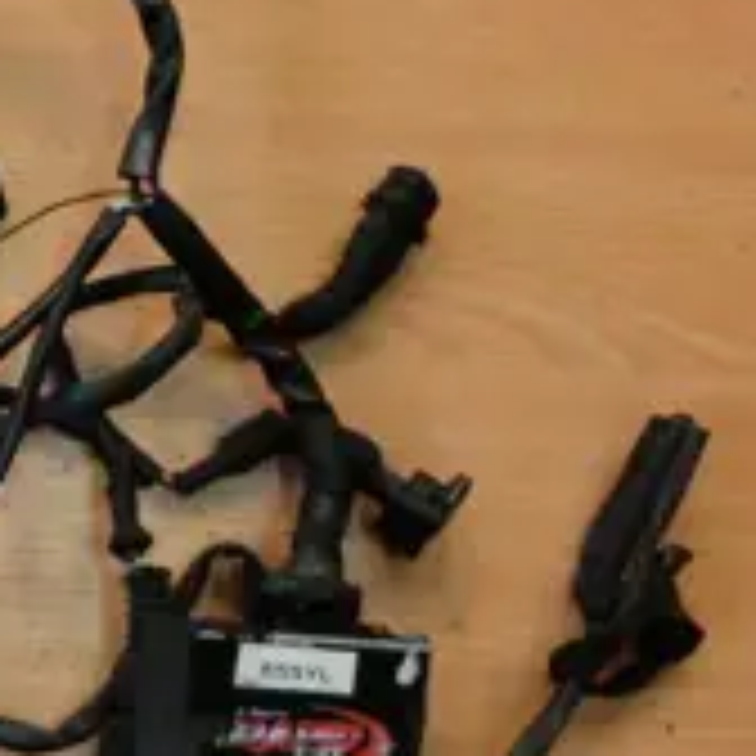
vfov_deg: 25.3
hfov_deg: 22.8
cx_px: -207
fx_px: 1680
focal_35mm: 68
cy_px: 472
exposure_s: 1/60
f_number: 3.2
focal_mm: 4.9
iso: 400
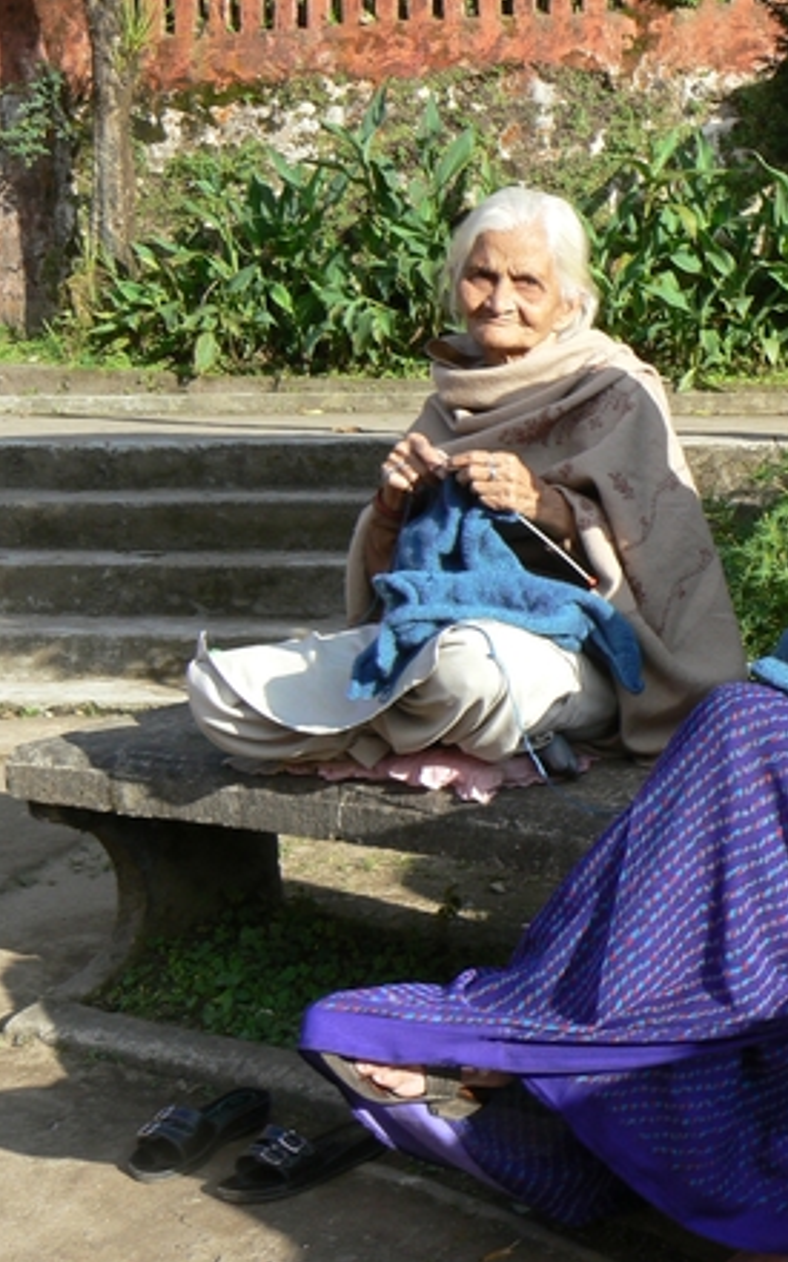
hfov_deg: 23.7
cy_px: 625
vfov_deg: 38.9
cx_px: 799
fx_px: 1787
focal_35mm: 52
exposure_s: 1/200
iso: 80
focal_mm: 6
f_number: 5.6
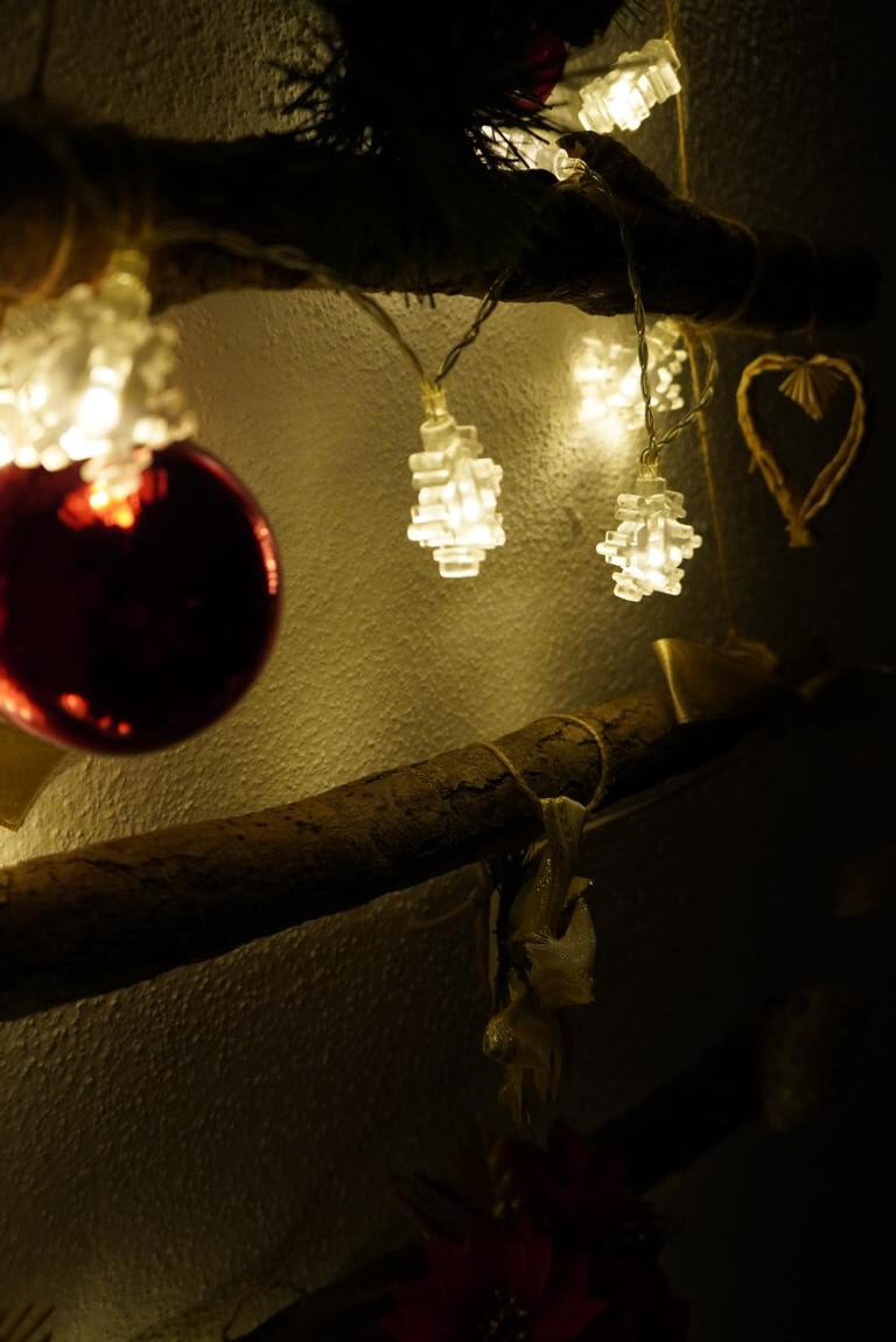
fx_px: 1119
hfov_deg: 43.7
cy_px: 671
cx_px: 448
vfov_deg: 61.9
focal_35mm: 30
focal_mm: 20
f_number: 4
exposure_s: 1/60
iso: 1250
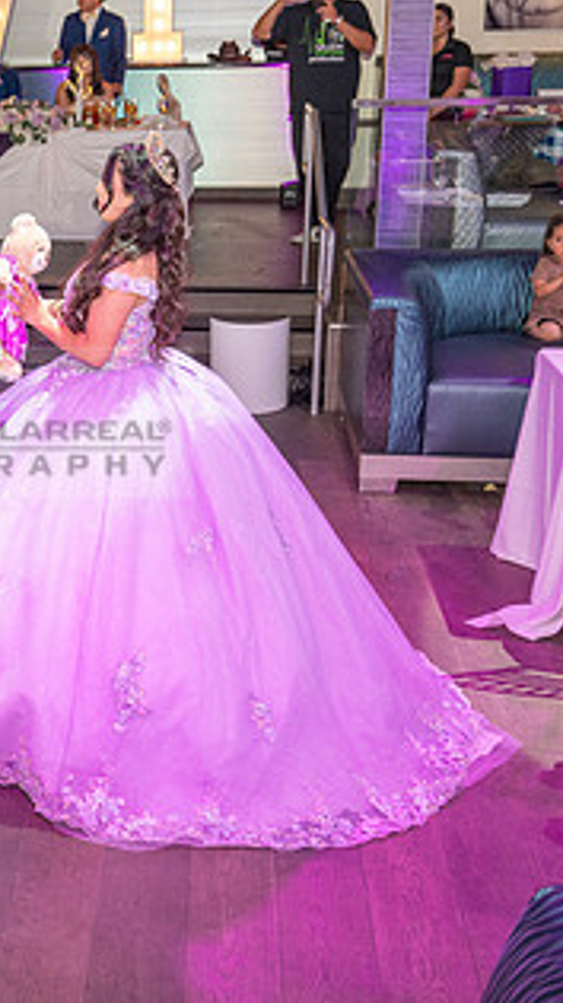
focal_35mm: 56
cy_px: 422
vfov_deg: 37.1
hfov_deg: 20.3
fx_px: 1487
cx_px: -76
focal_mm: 29
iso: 1000
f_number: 3.5
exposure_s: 1/125
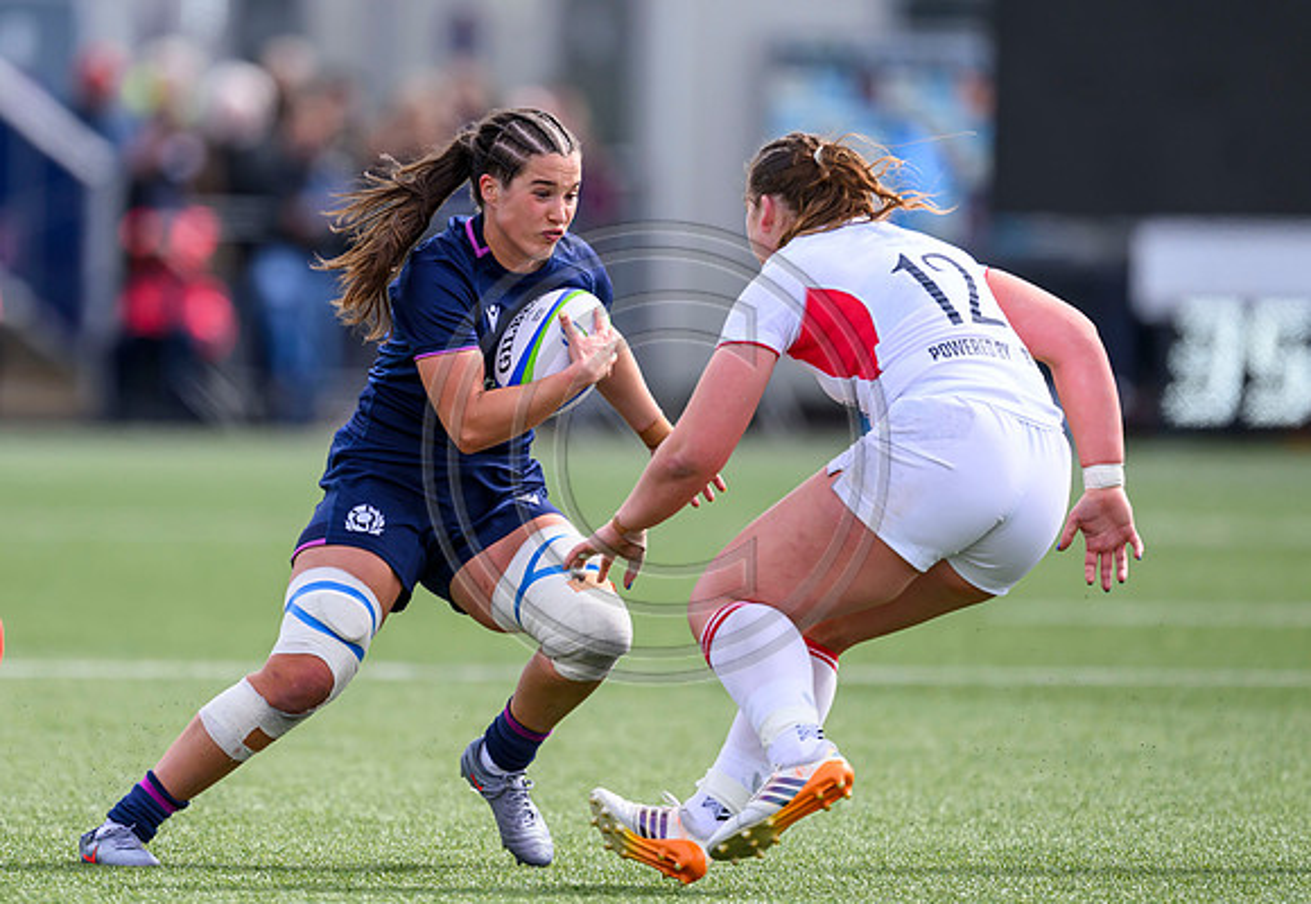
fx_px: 27971
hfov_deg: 2.7
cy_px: 315
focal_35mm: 760
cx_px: 425
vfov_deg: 1.9
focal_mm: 560
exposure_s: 1/2000
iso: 500
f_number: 4
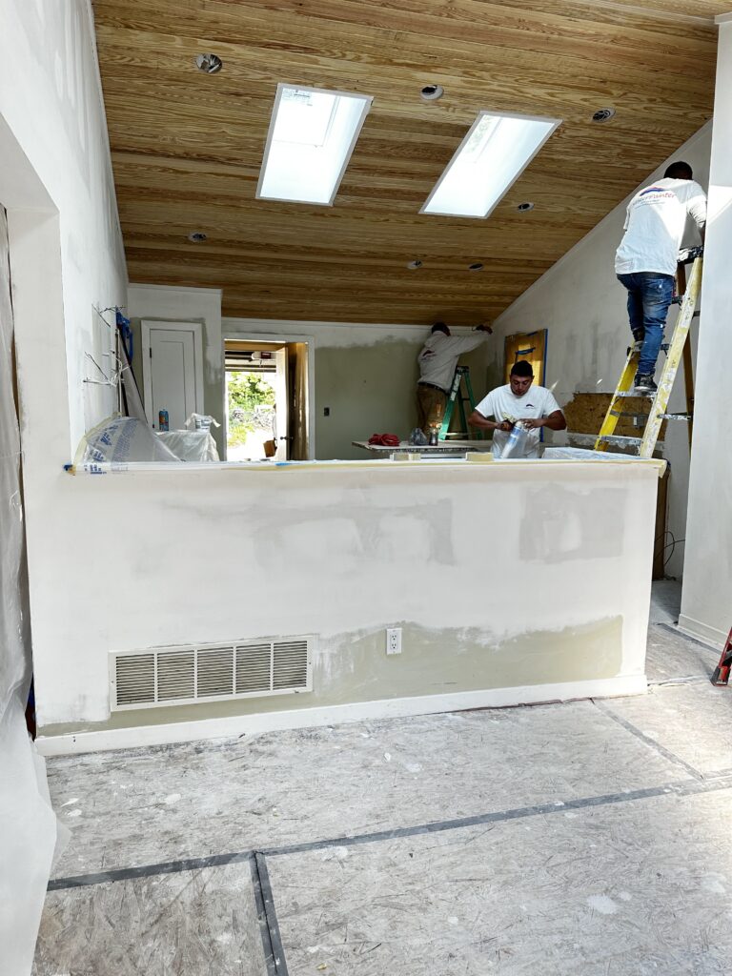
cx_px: 366
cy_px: 488
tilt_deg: -7.1
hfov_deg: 56.8
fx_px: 677
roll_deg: -1.3
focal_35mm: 24
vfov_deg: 71.6
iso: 125
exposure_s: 1/60
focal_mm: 6.86
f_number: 1.78
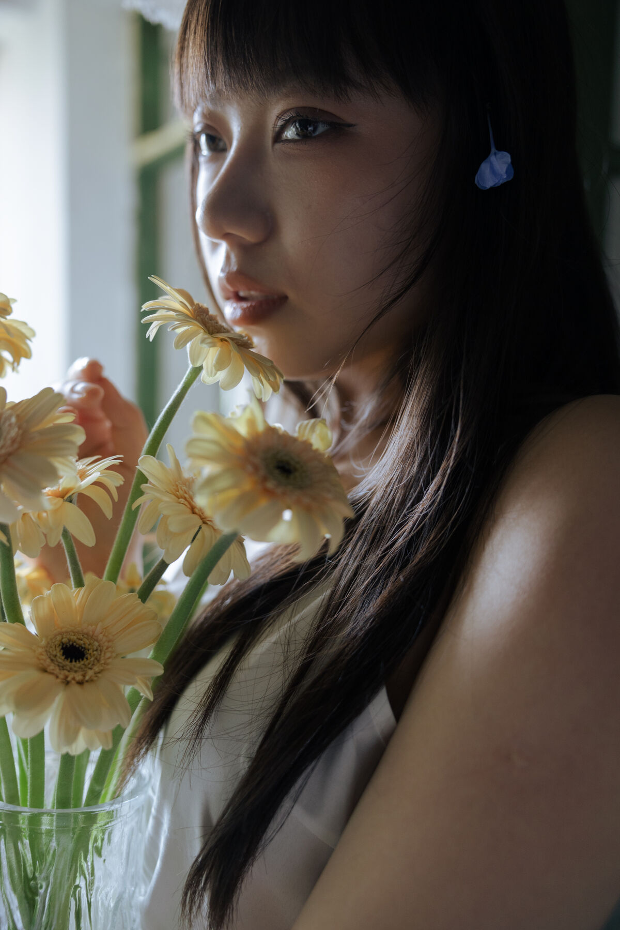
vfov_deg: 61.9
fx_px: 775
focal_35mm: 30
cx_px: 310
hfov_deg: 43.6
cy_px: 465
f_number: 2.8
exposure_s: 1/80
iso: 800
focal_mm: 30
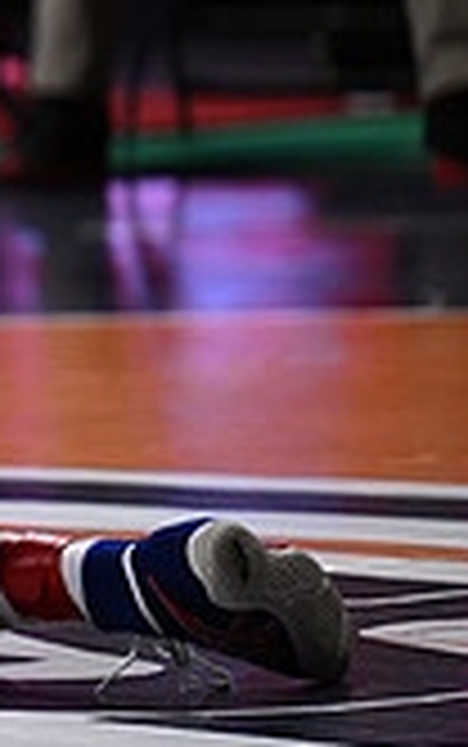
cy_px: 61
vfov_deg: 3.9
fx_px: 10858
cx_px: -770
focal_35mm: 533
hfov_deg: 2.4
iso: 1250
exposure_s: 1/1000
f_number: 2.8
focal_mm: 150
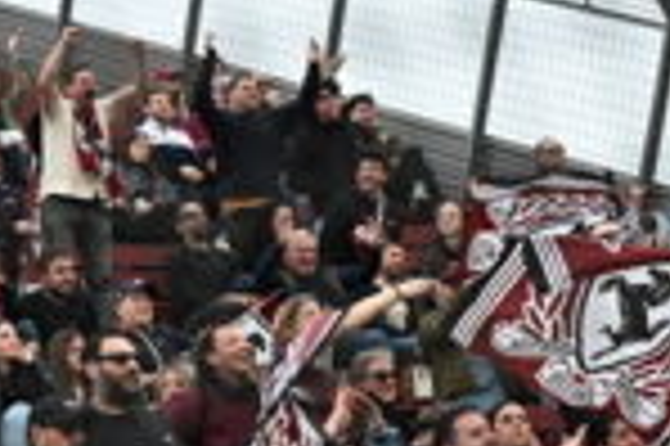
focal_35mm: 201
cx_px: -477
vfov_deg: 6.8
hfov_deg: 9.8
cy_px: 351
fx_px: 3737
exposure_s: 1/1000
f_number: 5
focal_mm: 39
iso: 6400
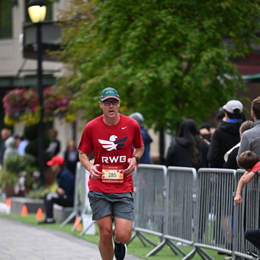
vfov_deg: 6.4
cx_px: 122
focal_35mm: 274
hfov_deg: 6.4
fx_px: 2328
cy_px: 208
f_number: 2.8
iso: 1250
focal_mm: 200
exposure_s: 1/2500
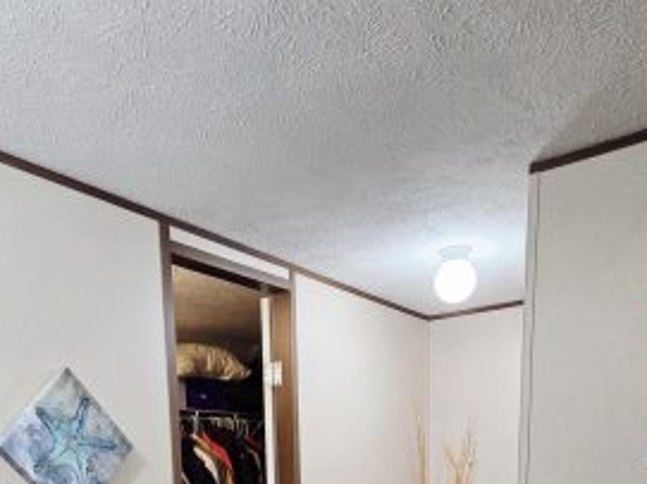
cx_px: 283
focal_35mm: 32
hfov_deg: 56.7
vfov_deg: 35.4
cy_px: 572
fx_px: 598
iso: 250
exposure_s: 1/60.2
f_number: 2.2
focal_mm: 2.2
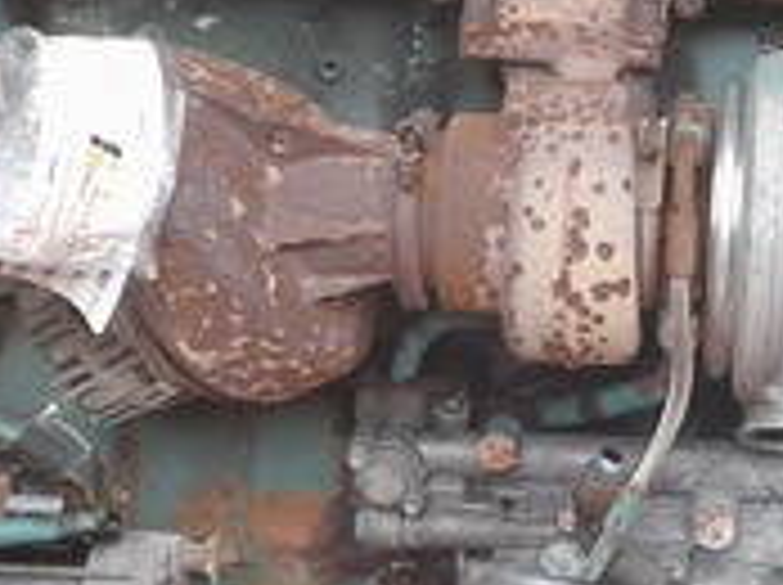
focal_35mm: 92
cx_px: 752
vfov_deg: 16.0
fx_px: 2078
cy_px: 166
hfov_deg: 20.7
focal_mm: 4.6
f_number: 2
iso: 160
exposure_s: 1/50
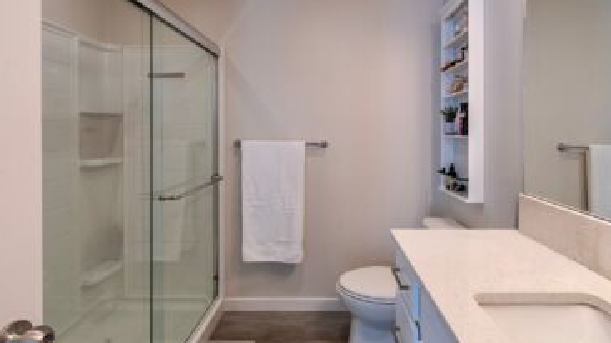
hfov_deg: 99.2
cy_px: 159
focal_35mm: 16
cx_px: 283
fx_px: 259
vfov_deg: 66.9
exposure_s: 1/40
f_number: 11
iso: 320
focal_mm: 14
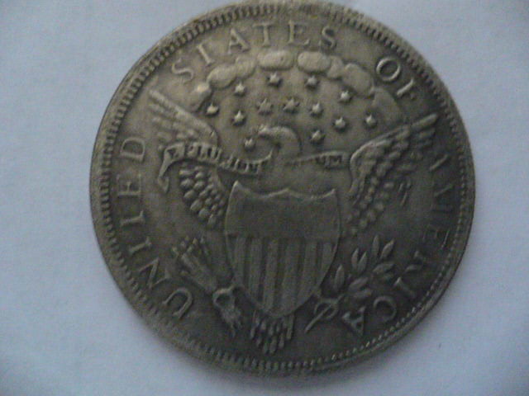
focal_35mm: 37
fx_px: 565
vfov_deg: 38.7
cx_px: 264
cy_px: 198
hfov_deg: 50.1
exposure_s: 1/8
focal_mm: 6.1
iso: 800
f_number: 2.8
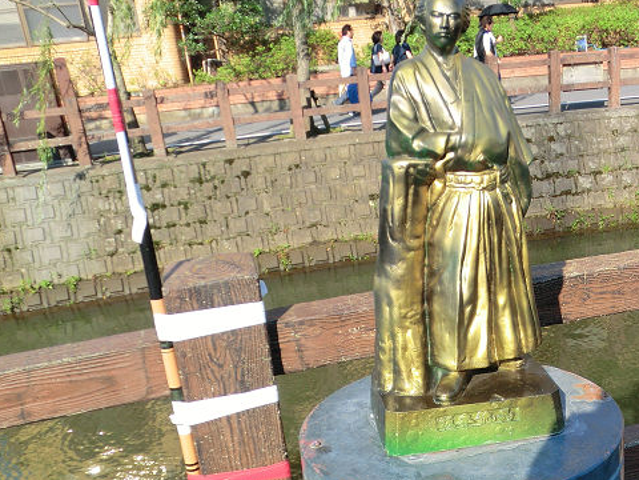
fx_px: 775
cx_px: 454
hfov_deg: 43.8
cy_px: 291
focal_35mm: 42
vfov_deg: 34.2
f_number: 3
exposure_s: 1/500
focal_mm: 5
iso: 100
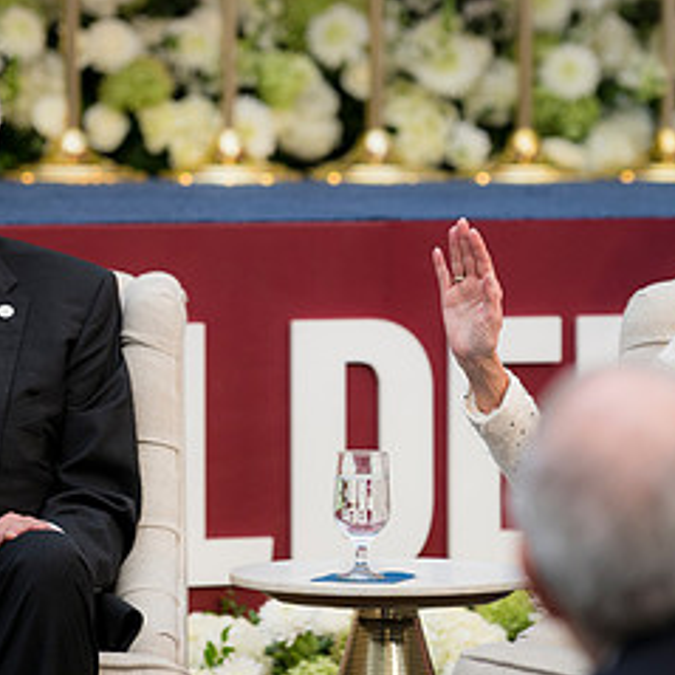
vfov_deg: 5.6
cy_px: 239
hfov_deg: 5.7
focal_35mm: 310
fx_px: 6839
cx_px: 362
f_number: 2.8
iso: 220
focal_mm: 150
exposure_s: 1/320
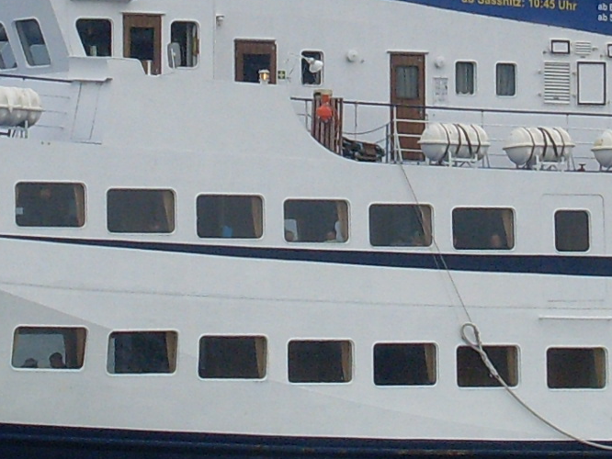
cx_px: 436
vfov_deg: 6.6
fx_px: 3997
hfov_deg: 8.7
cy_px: -28
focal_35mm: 226
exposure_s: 1/250
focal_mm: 8.1
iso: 80
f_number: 8.7
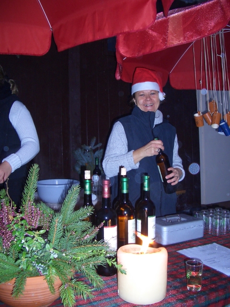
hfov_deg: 40.7
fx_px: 310
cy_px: 154
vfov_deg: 52.6
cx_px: 115
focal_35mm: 35
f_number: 2.6
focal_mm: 5.8
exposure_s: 1/40
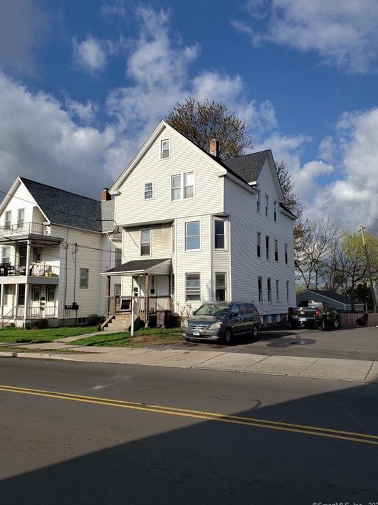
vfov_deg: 65.3
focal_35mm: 27
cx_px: 190
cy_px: 248
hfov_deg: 51.4
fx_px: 393
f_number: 2.4
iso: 50
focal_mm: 4.3
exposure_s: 1/1671
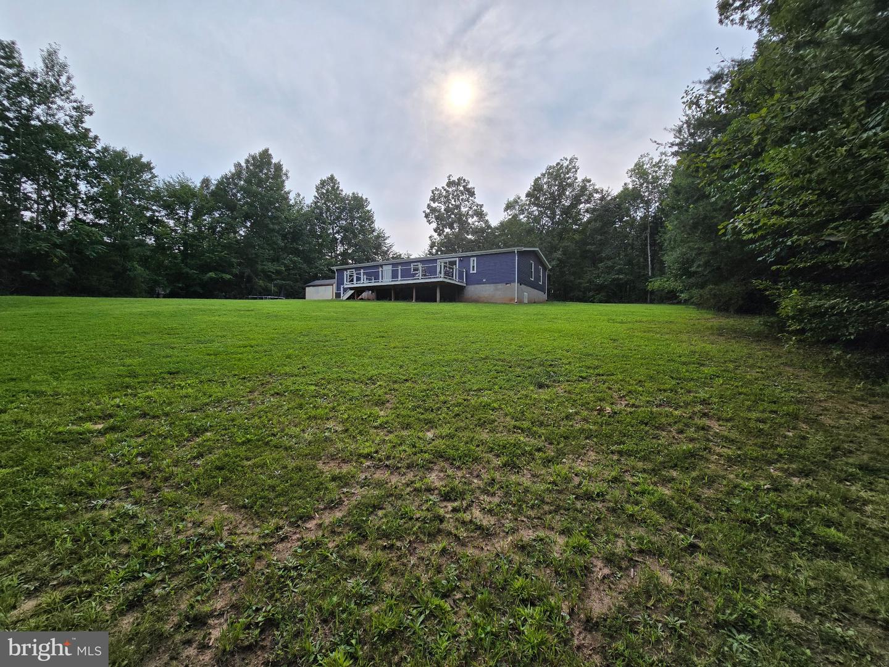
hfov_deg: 106.2
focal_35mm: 13
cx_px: 444
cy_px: 334
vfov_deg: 89.9
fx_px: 334
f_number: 2.2
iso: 50
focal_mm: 2.2
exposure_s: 1/1930
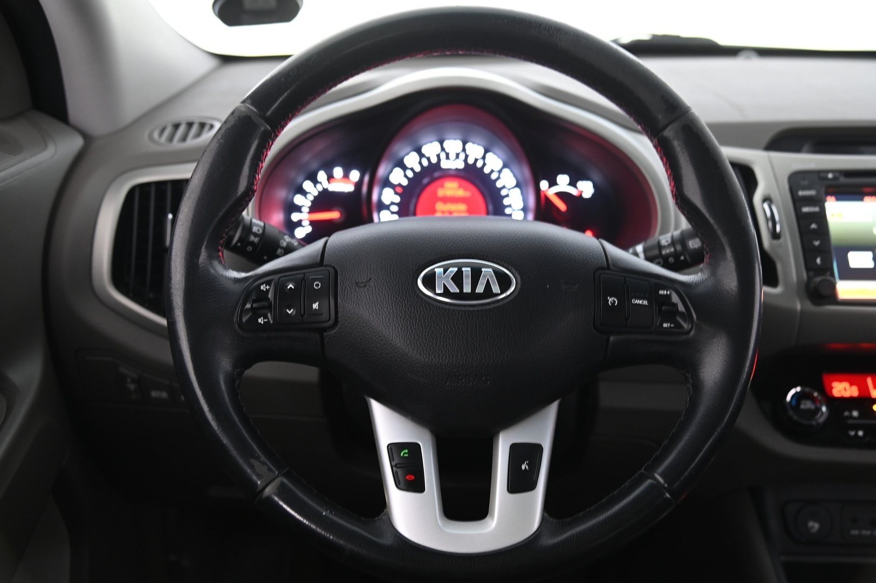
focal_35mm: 38
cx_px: 438
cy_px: 292
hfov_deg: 50.7
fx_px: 924
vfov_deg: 35.0
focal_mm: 38
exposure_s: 1/6
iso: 1000
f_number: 4
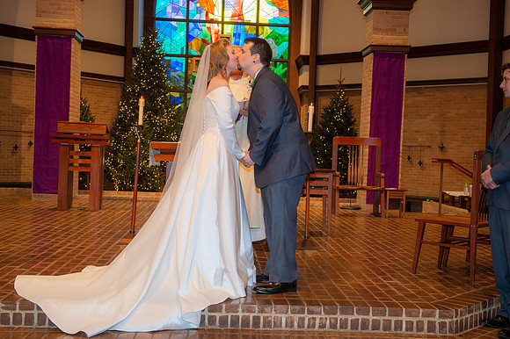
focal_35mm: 50
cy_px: 170
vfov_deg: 27.0
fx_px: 708
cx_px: 255
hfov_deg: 39.6
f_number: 5.6
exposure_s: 1/125
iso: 1600
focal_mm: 50
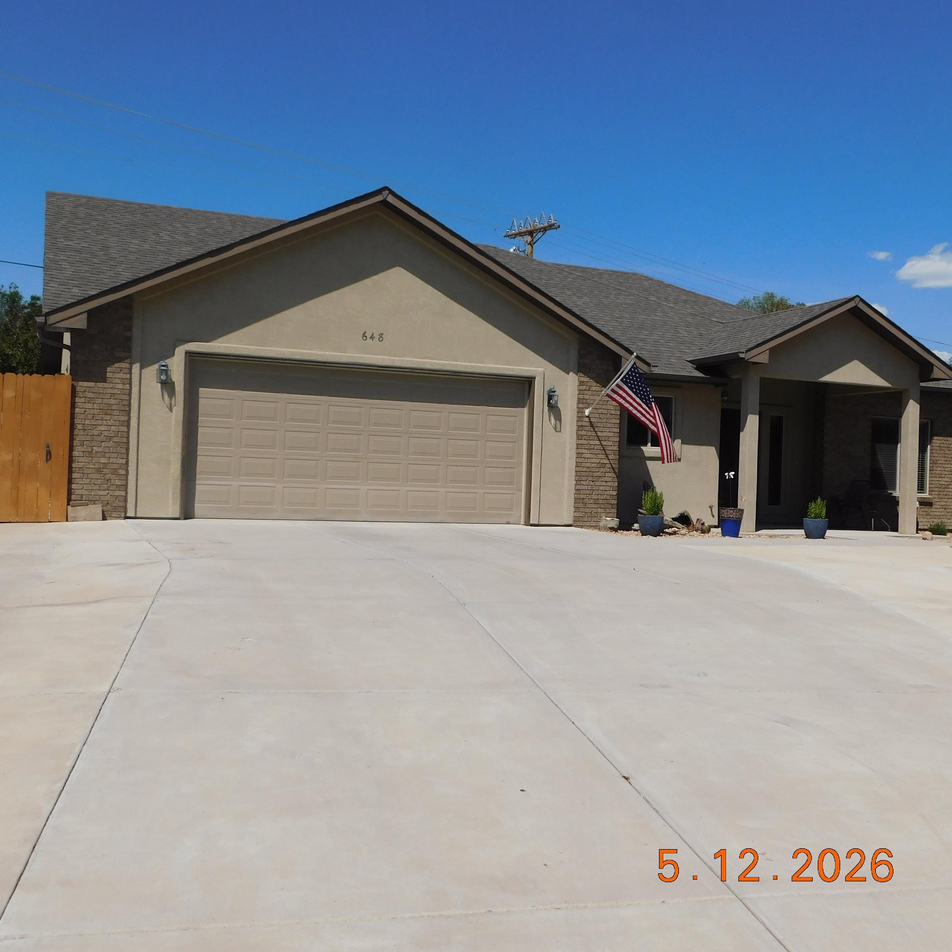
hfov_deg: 46.0
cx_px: 517
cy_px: 483
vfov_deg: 46.0
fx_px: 1120
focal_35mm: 36
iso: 125
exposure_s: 1/800
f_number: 6.4
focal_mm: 5.3
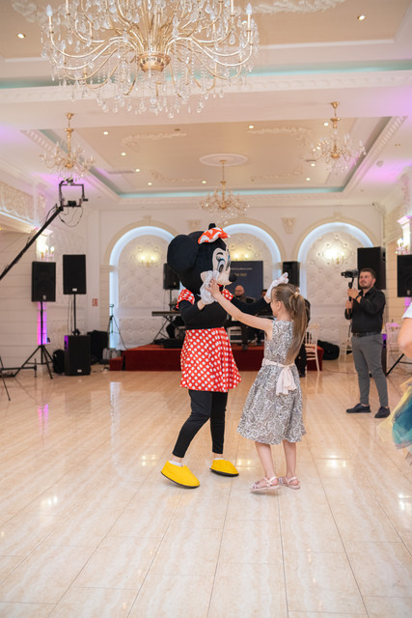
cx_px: 206
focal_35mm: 35
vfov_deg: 54.4
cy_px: 309
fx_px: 600
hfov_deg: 37.9
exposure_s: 1/125
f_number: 2
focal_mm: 23
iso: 800
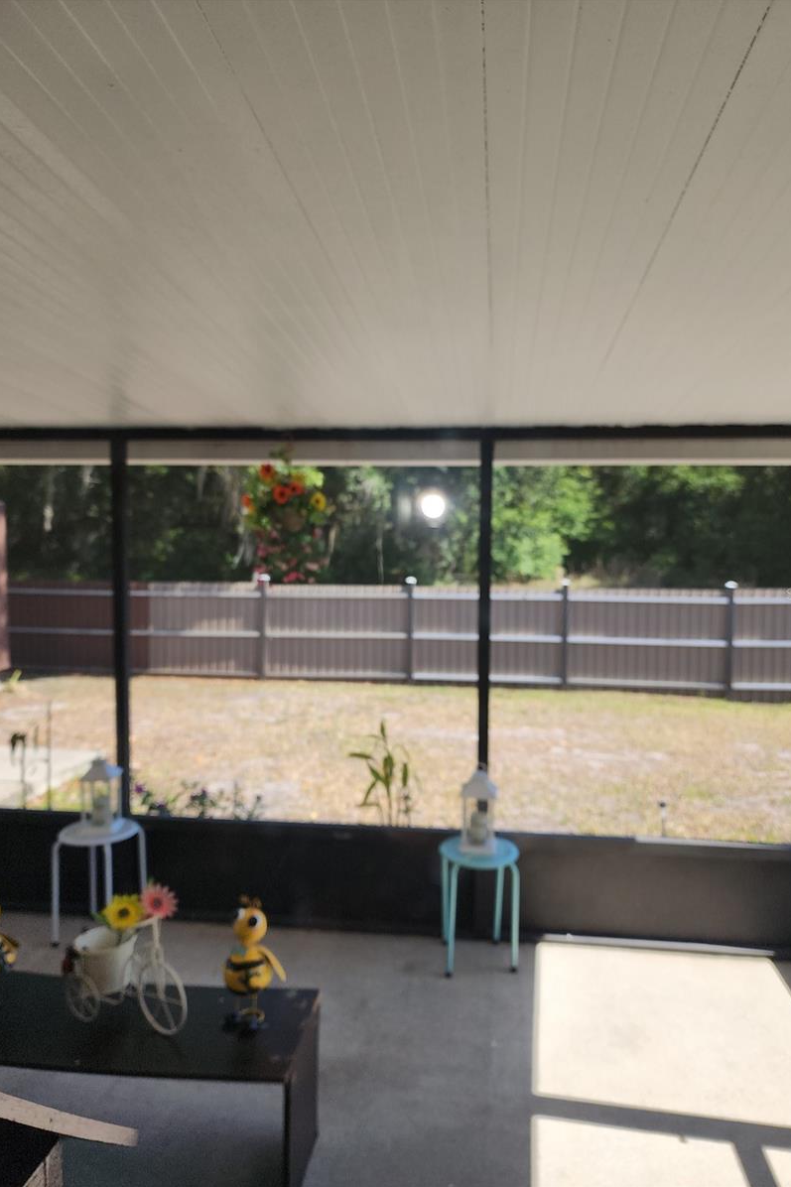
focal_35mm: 24
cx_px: 410
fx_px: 791
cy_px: 594
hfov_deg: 53.1
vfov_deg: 73.8
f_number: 1.8
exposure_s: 1/282
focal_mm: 6.4
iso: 12
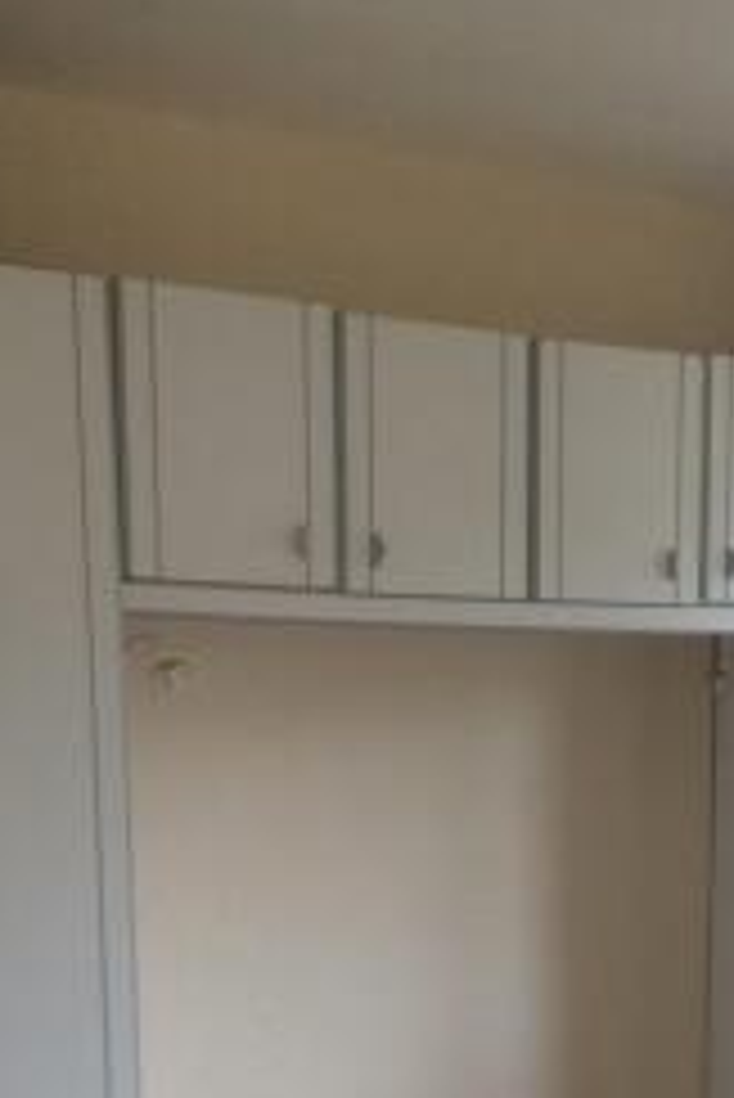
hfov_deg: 24.8
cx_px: 554
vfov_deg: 35.2
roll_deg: +0.2
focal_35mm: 54
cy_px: 934
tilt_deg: -9.1
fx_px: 1649
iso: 50
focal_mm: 4.15
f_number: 2.2
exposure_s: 1/30
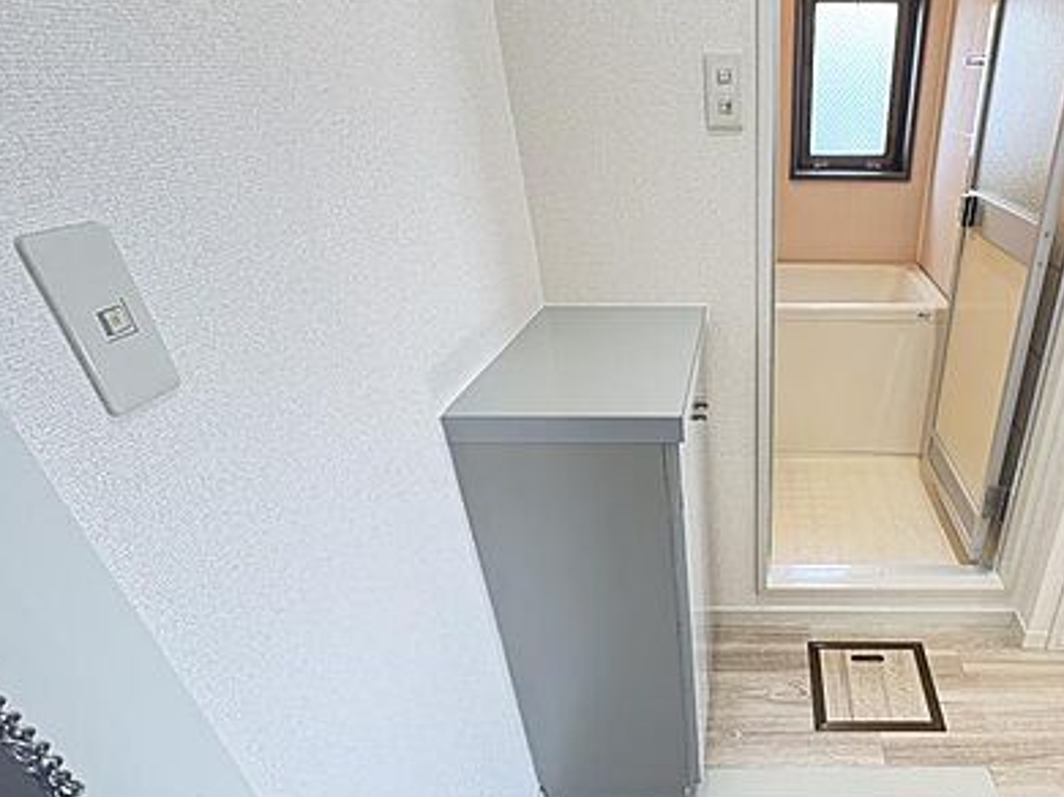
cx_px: 764
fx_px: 707
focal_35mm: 23
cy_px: 546
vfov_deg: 57.2
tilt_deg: -34.7
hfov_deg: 70.2
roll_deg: -0.2
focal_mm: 2.22
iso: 500
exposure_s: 1/60
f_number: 2.2
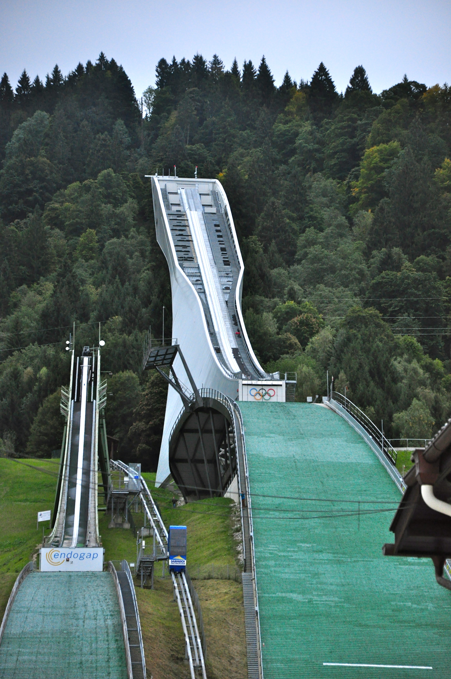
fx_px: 2967
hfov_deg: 8.7
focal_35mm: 158
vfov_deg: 13.1
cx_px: 226
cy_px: 340
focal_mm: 105
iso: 1000
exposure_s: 1/50
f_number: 5.6
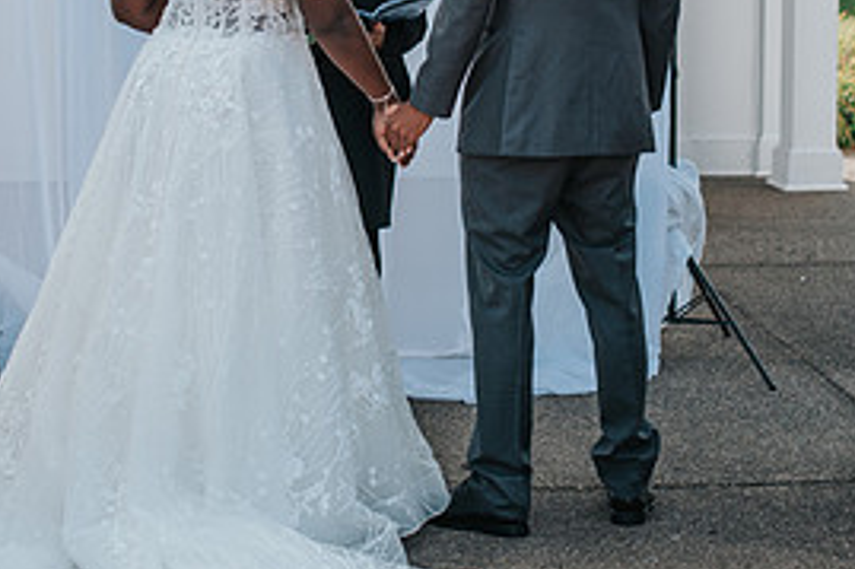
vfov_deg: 11.5
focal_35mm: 118
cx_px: 357
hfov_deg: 17.3
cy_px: -4
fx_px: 2801
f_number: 2.5
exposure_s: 1/2500
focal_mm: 50
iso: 200
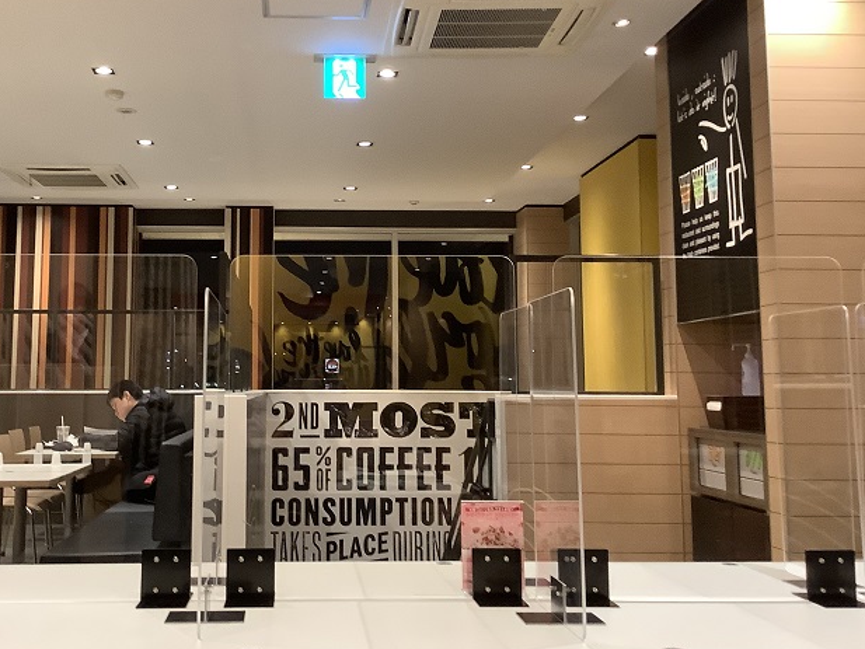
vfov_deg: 35.1
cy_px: 275
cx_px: 321
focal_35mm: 41
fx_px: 1025
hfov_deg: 45.4
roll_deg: -0.6
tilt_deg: +5.4
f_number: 2.4
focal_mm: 3.3
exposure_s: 1/50
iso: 320
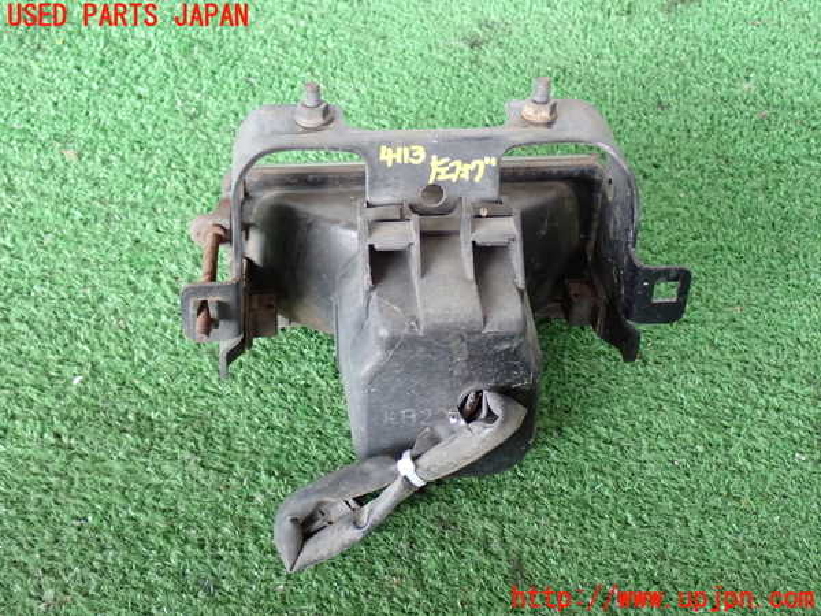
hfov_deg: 38.2
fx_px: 1186
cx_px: 410
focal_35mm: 50
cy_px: 308
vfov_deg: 29.1
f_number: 3.2
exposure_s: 1/40
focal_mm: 9.01
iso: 800
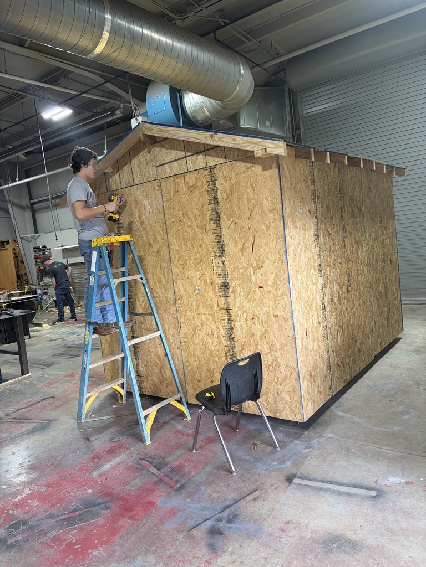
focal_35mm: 26
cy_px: 284
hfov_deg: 53.1
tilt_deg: -6.1
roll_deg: +6.8
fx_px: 427
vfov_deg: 67.3
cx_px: 213
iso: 125
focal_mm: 5.96
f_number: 1.6
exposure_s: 1/80
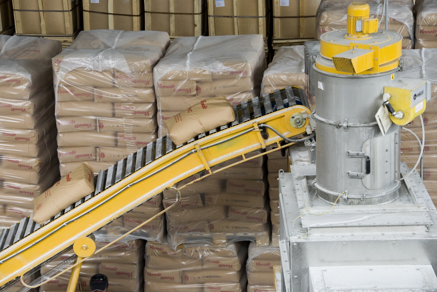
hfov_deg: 19.4
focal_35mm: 105
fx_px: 1276
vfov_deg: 13.1
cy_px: 146
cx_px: 218
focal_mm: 70
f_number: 6.3
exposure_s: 1/60
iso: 200
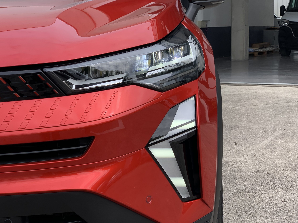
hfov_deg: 36.2
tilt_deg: -9.0
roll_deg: +1.9
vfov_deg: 27.5
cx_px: 151
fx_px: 456
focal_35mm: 53
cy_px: 111
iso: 16
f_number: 2.4
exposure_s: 1/585
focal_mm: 6
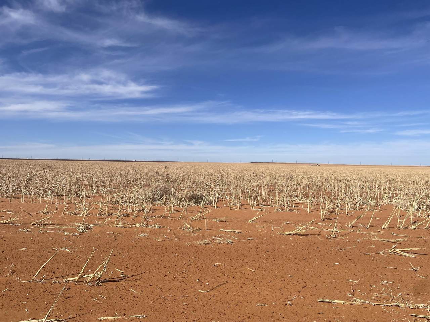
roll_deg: -0.7
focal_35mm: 26
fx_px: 323
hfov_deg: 67.3
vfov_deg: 53.1
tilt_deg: -0.2
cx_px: 215
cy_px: 161
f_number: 1.6
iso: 32
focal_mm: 4.2
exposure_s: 1/6897
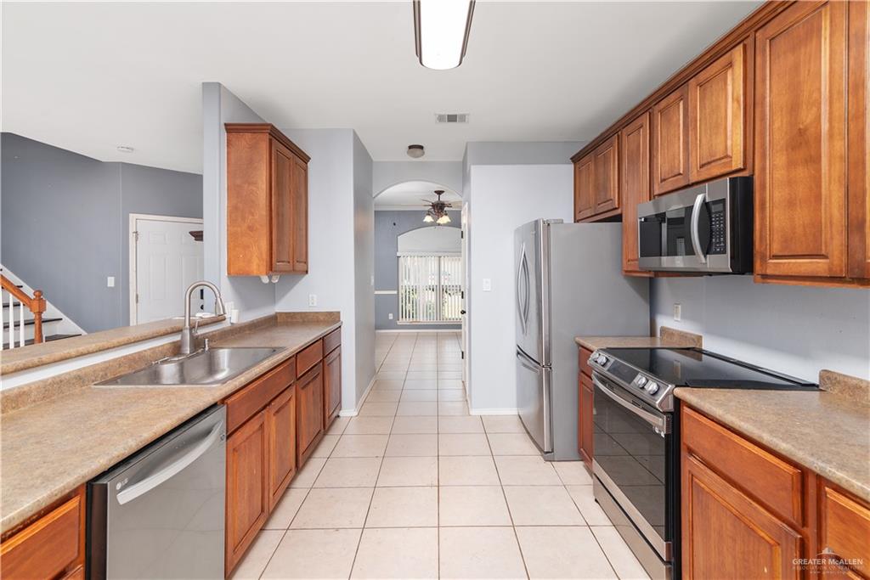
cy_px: 290
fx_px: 387
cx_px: 435
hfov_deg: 96.7
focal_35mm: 16
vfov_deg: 73.8
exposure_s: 1/4
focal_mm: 16
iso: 320
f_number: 7.1
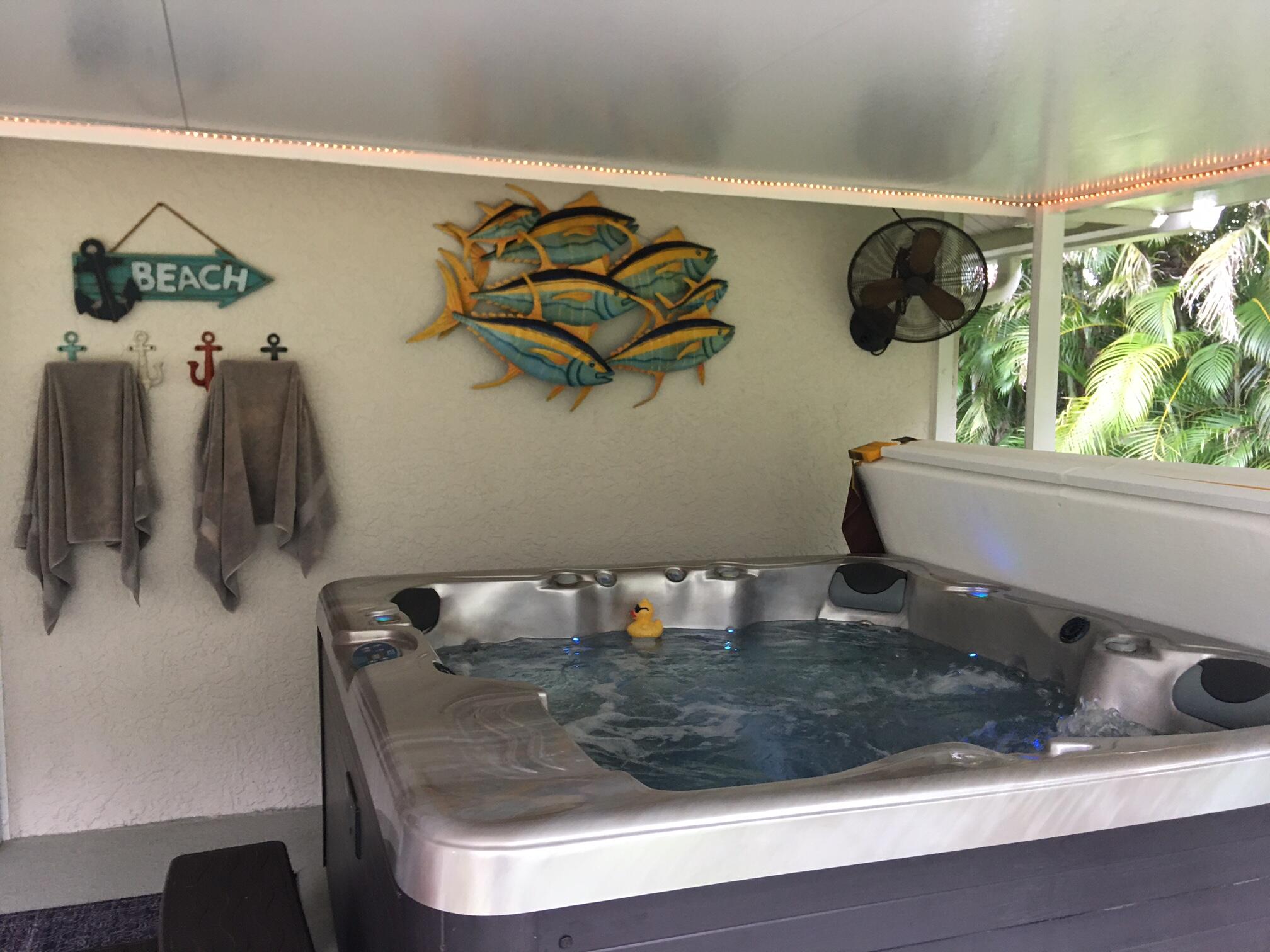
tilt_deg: -3.7
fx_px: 1064
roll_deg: +0.4
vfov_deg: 48.2
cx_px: 635
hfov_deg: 61.7
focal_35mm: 29
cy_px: 476
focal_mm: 4.15
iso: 50
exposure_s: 1/15
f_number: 2.2
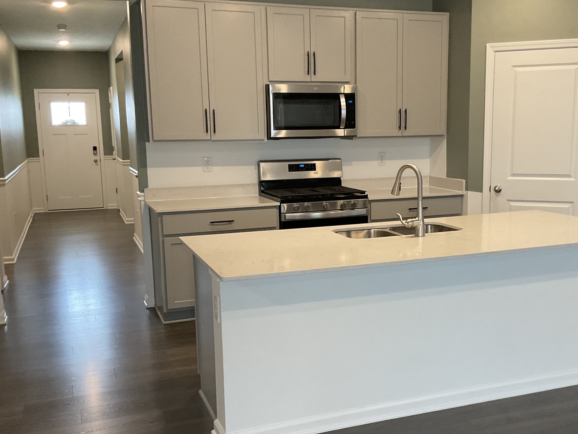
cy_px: 238
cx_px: 346
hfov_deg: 45.5
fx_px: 685
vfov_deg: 35.1
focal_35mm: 41
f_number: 1.8
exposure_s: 1/60
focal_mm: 3
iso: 160
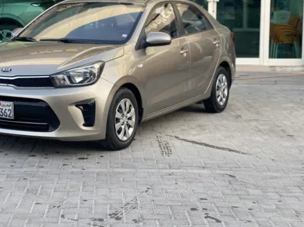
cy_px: 71
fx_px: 667
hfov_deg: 25.5
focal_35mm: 76
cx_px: 99
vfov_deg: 19.3
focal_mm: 6
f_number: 2
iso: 20
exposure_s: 1/142
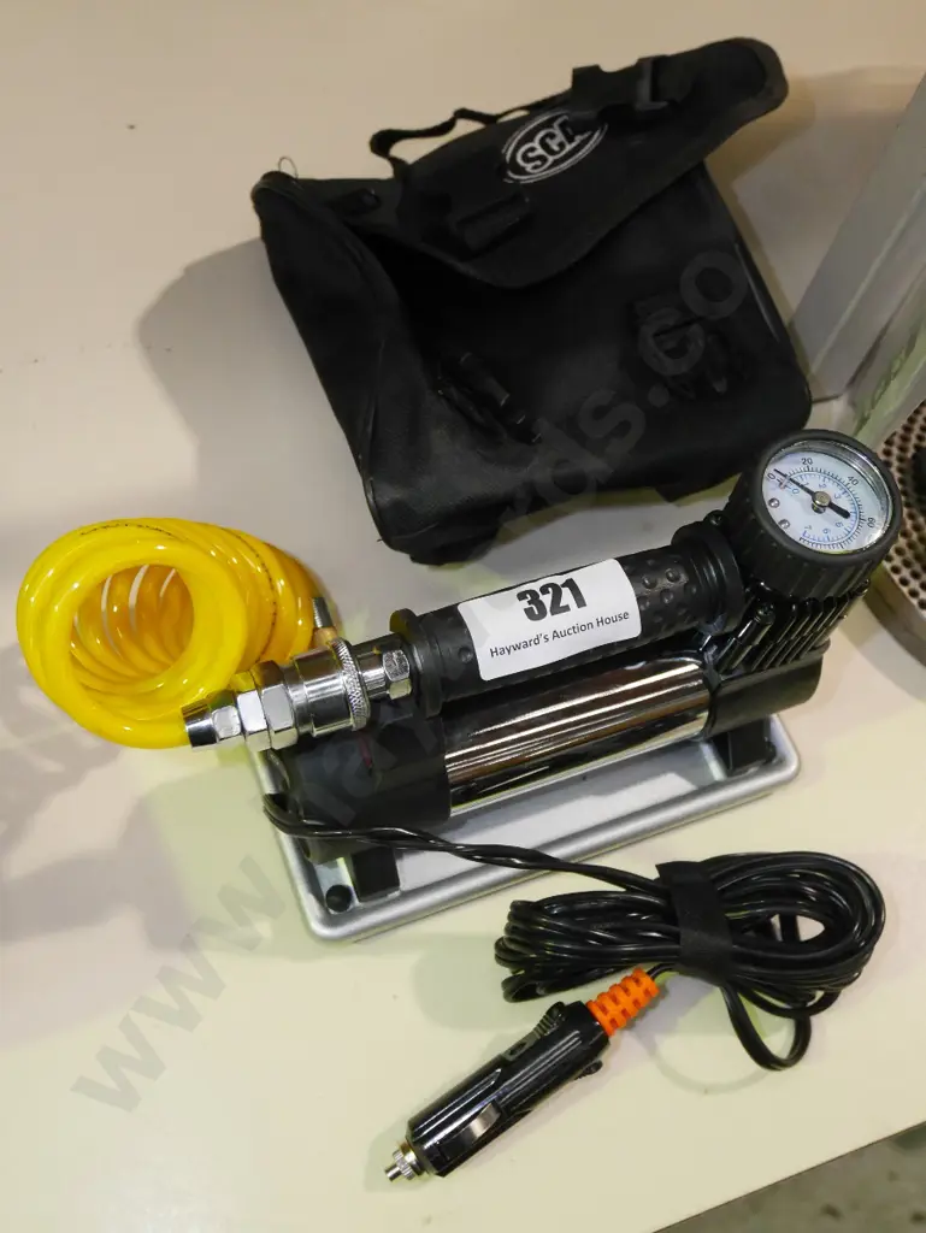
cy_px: 616
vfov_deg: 51.3
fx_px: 1283
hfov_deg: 39.7
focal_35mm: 36
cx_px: 463
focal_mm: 18
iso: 3200
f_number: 4.2
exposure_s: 1/160
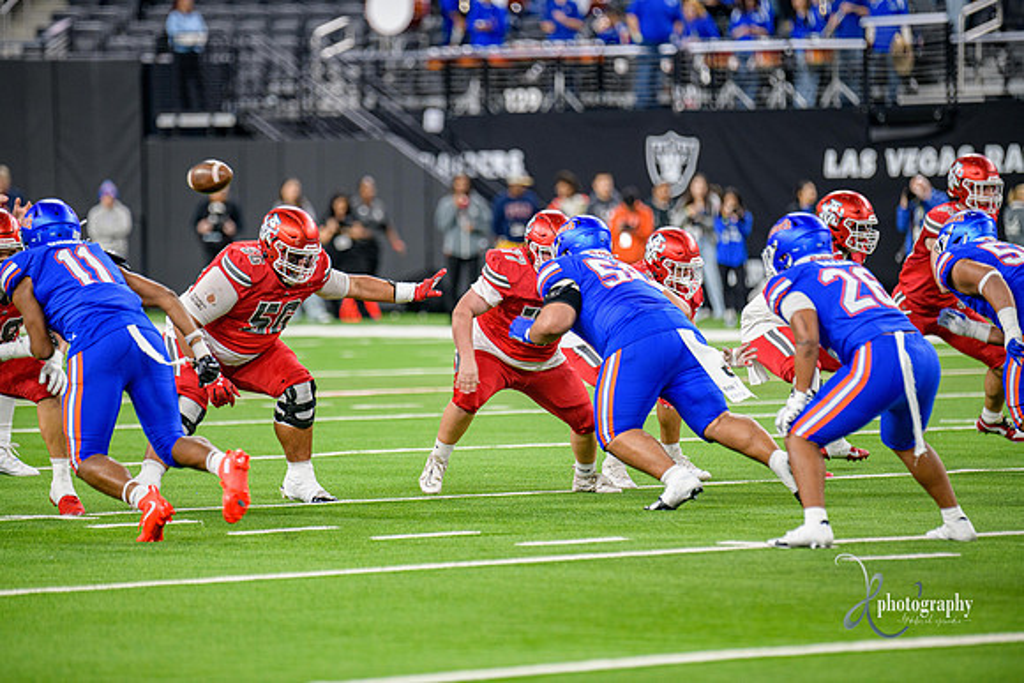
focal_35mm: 250
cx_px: 512
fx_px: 7112
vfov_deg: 5.5
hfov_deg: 8.2
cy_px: 342
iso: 1000
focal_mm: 250
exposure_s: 1/400
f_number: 2.8
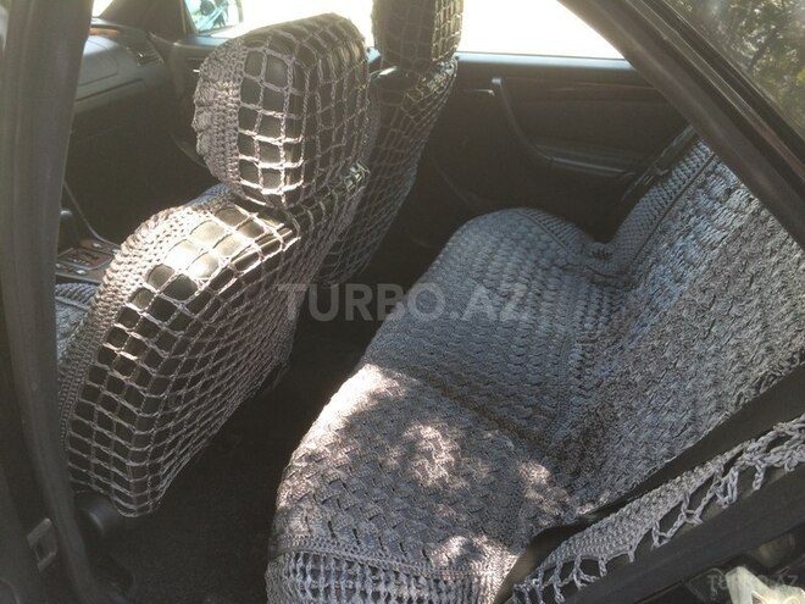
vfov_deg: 48.2
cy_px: 302
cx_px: 402
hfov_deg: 61.7
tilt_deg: -31.6
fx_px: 674
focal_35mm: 29
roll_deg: +2.2
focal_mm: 4.15
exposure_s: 1/100
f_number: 2.2
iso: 50
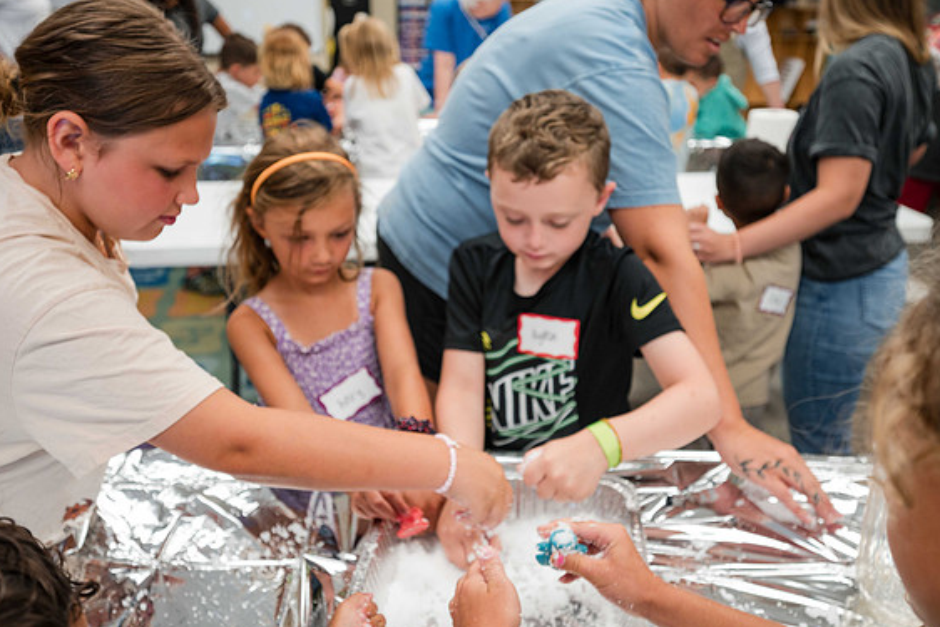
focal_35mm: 32
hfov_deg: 58.7
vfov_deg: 41.1
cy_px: 316
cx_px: 473
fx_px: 836
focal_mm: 30
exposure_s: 1/125
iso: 1100
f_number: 4
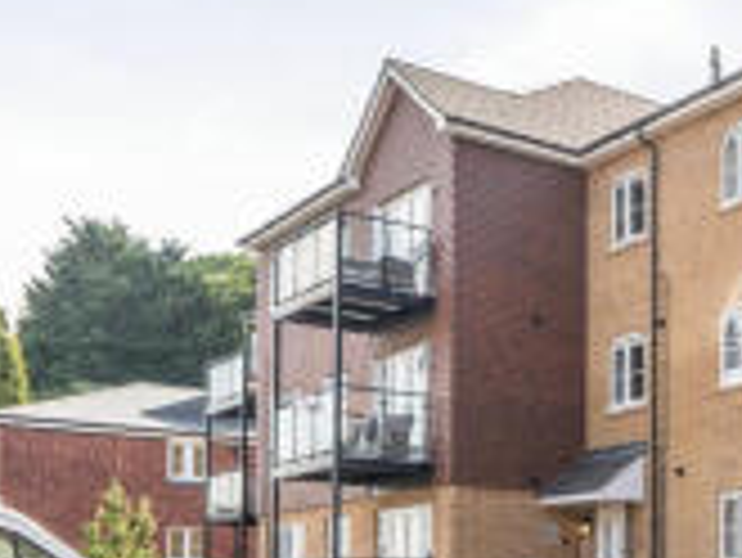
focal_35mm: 58
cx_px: 906
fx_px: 1244
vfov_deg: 25.2
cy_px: 326
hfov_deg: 28.6
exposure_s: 1/160
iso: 400
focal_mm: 14
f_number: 8
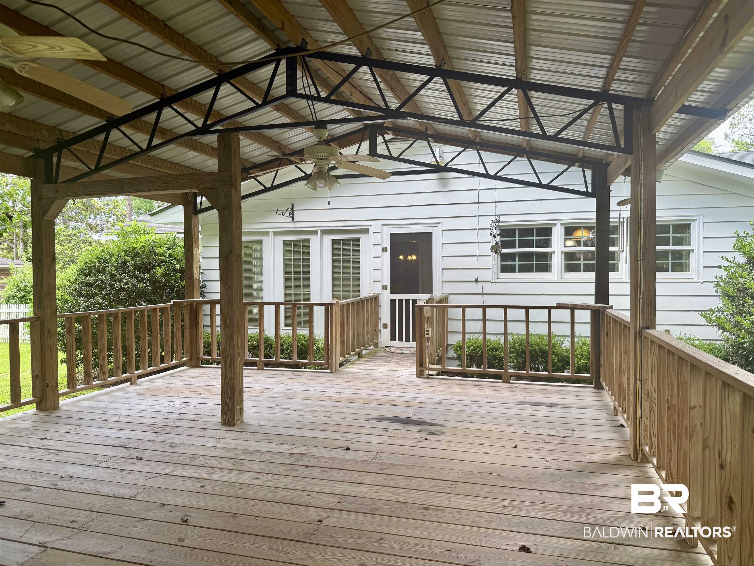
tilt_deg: -0.7
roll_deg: +0.5
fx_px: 523
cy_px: 283
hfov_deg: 71.6
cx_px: 377
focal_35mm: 24
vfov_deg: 56.8
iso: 64
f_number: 1.78
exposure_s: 1/172
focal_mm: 6.76
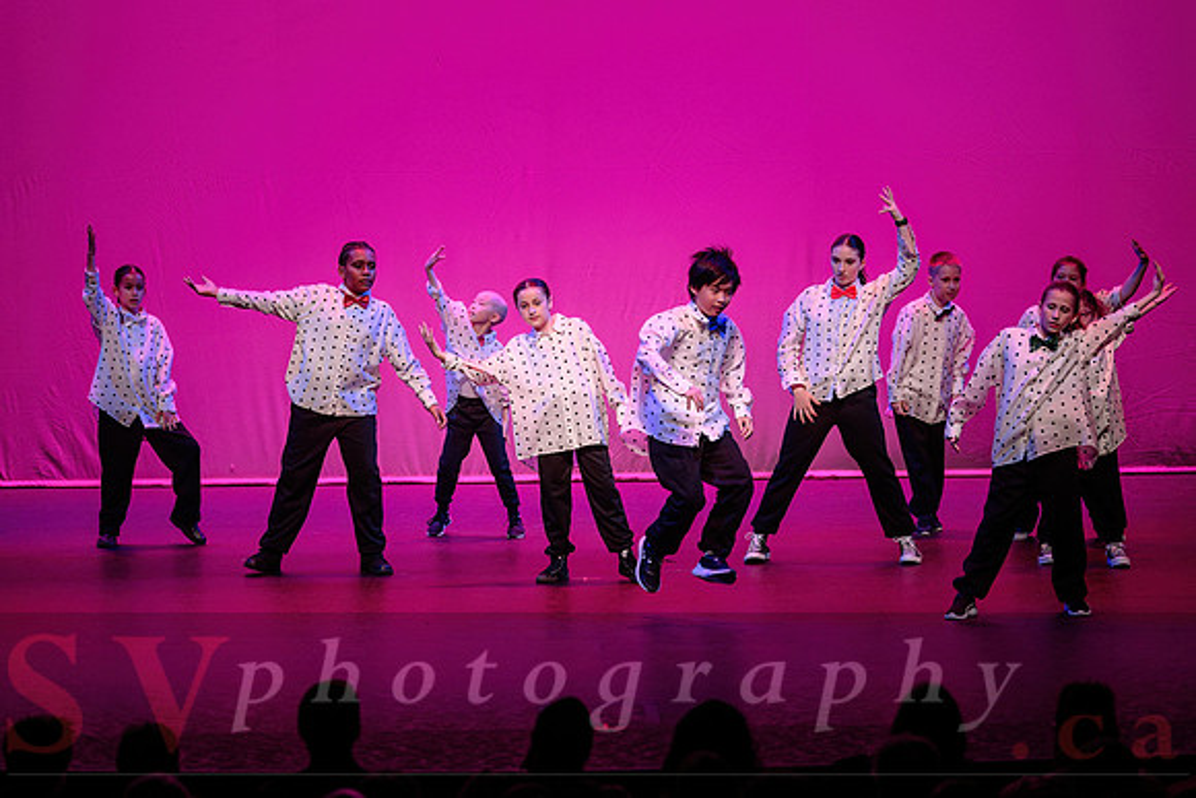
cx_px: 598
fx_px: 4034
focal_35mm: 121
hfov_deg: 16.9
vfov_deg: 11.3
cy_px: 399
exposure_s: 1/500
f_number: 2.8
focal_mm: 116
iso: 1250
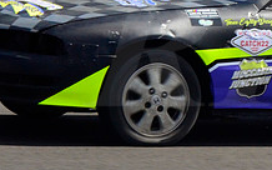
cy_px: 66
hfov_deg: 6.0
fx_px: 2571
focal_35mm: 347
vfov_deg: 3.8
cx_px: 298
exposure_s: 1/800
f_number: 13
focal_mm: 62
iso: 1000
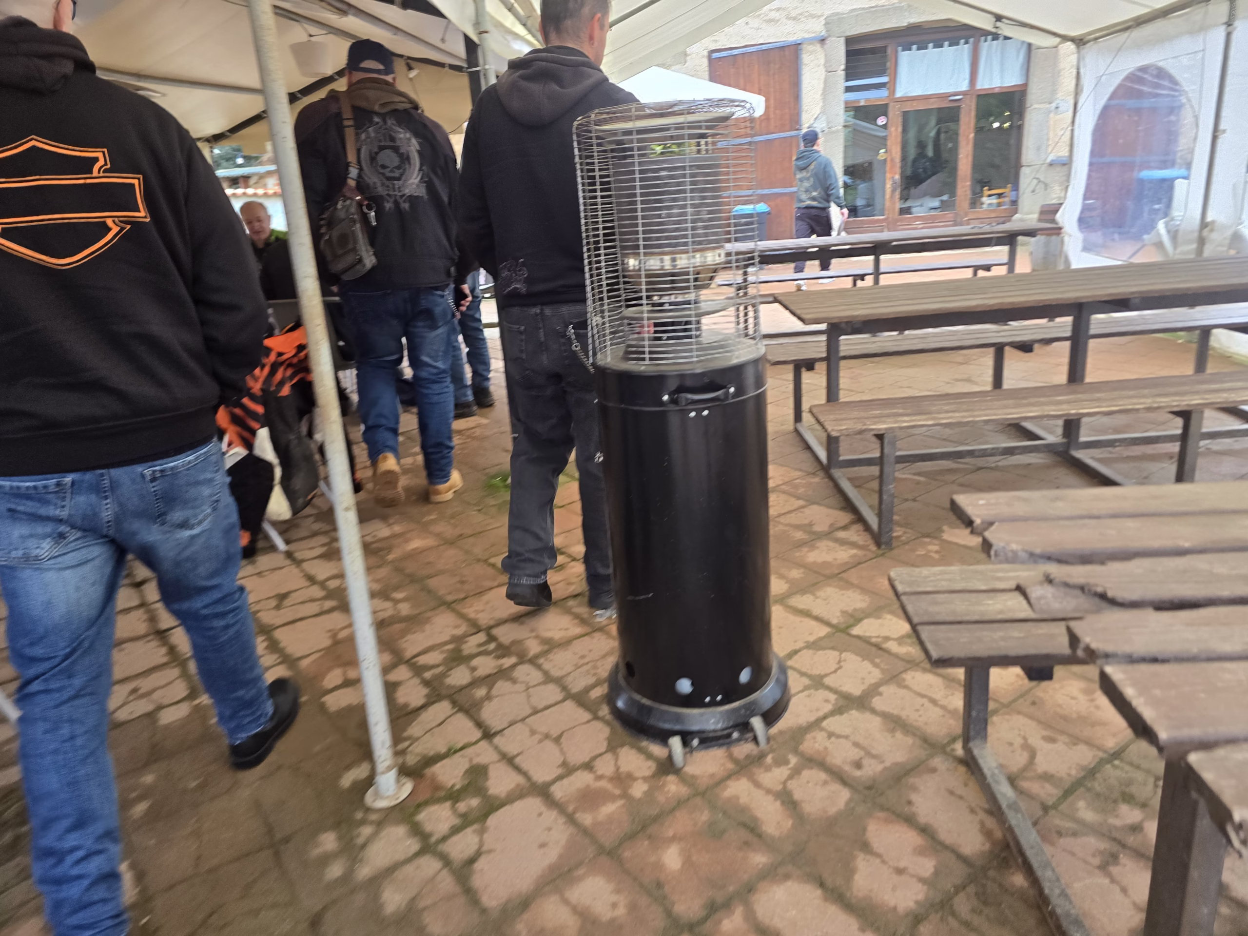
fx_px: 829
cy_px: 468
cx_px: 624
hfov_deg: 73.9
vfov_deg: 58.9
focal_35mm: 23
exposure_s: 1/100
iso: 160
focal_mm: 6.3
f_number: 1.7
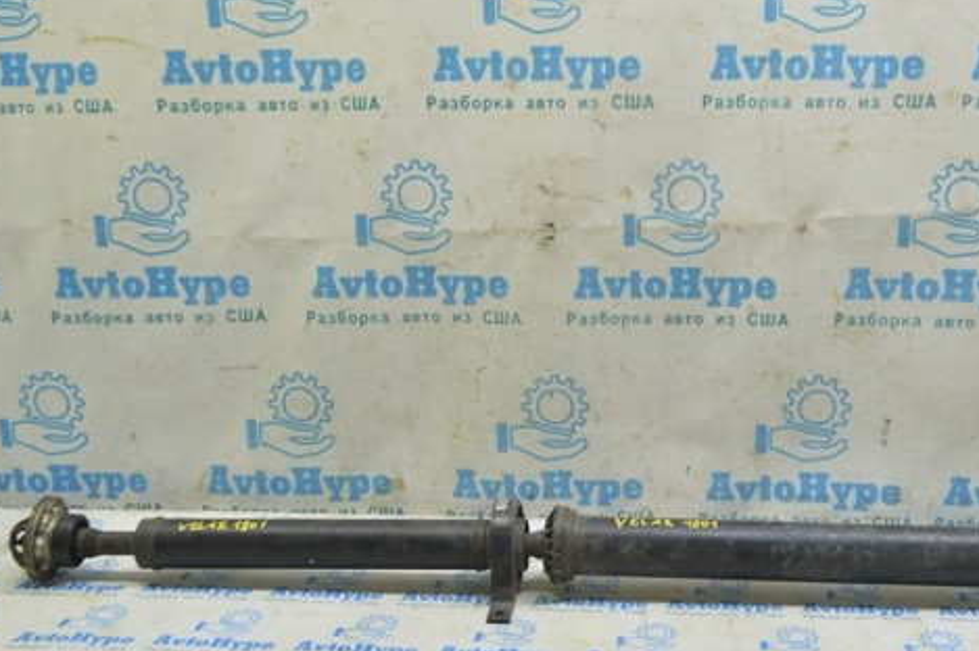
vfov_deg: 29.8
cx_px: 620
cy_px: 362
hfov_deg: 43.2
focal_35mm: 45
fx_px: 1223
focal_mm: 22
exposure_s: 1/20
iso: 400
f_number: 5.6
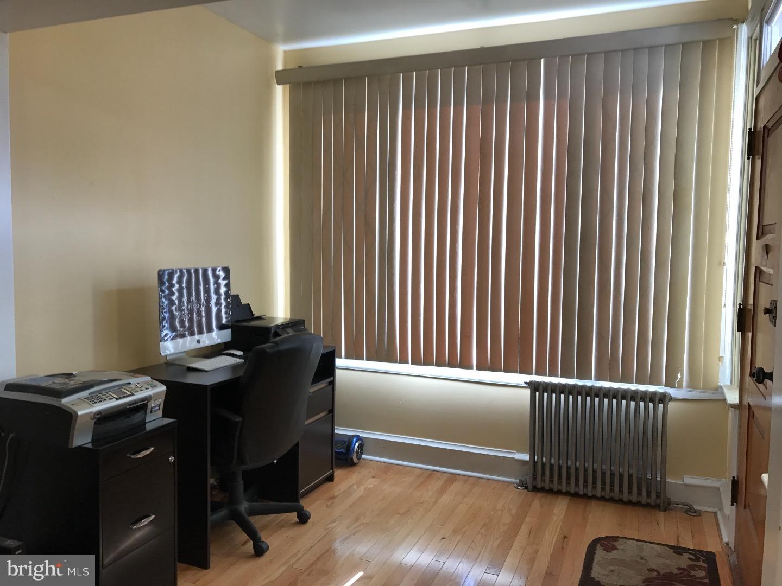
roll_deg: -1.3
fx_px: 633
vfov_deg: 49.7
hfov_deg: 63.4
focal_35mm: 28
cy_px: 293
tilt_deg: -4.2
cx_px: 391
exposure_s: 1/60
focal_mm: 3.99
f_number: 1.8
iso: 25
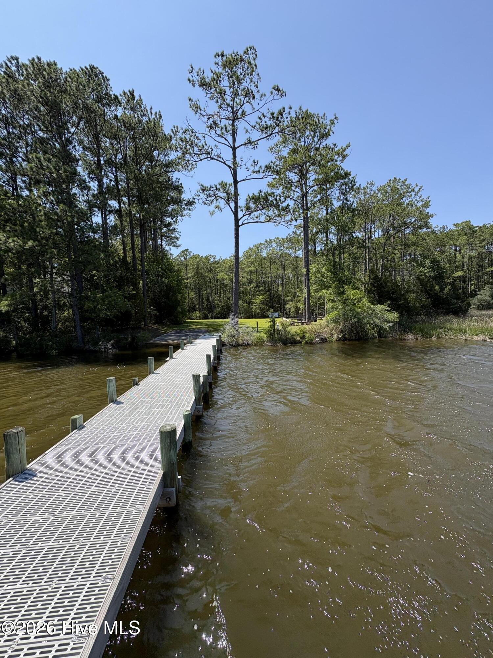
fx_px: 266
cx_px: 246
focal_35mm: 14
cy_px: 329
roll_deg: +1.1
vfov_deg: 102.1
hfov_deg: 85.7
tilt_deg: -1.4
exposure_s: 1/956
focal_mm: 2.22
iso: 50
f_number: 2.2
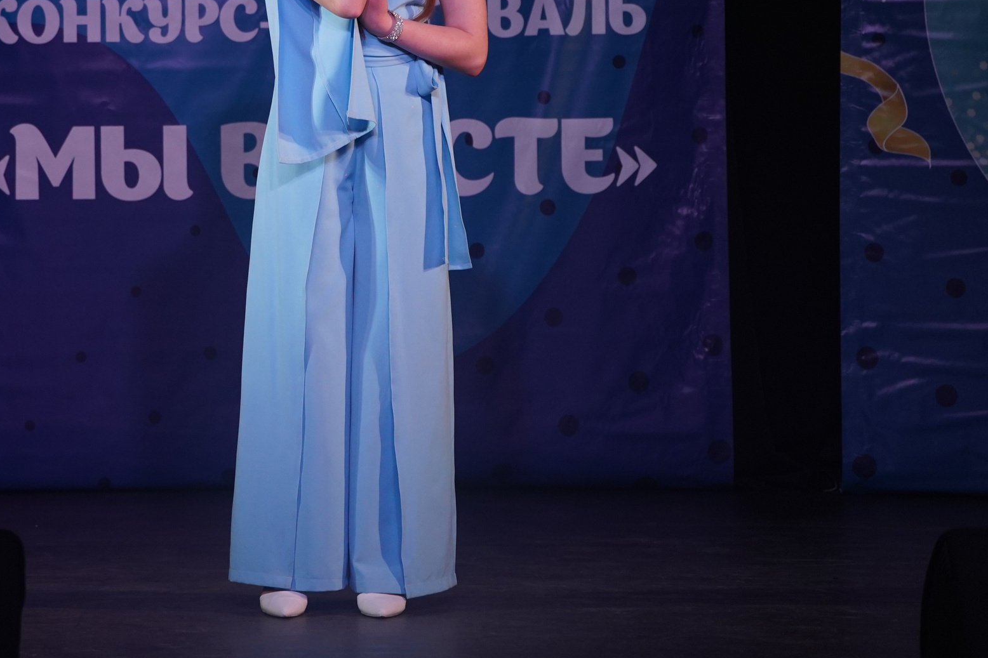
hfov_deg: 7.9
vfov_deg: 5.3
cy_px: 122
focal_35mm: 260
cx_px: 218
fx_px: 7134
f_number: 5.6
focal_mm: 158
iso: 1600
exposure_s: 1/250
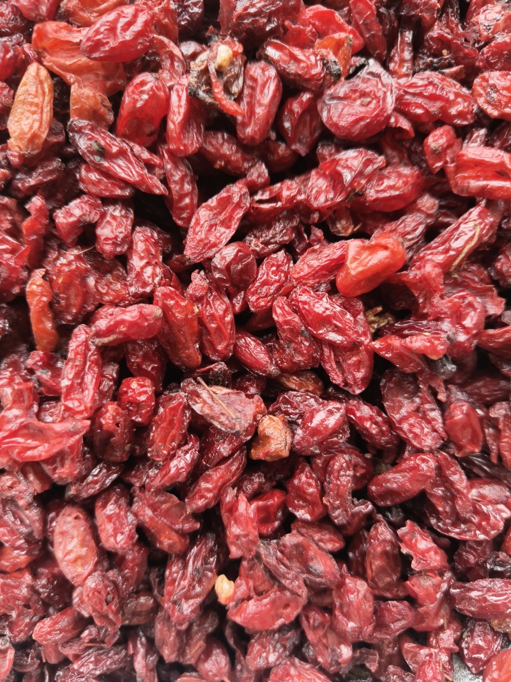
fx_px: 472
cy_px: 341
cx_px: 256
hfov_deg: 56.8
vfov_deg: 71.6
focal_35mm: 24
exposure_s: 1/100
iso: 125
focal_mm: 5.59
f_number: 1.8
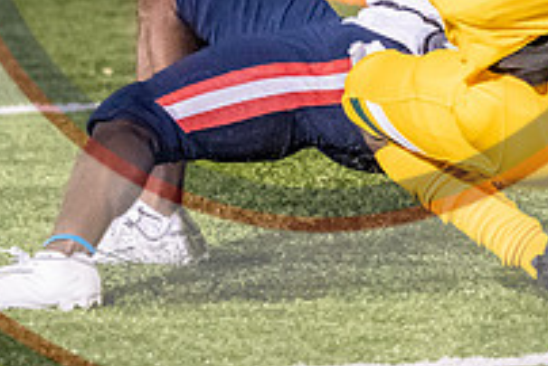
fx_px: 9201
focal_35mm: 604
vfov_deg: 2.3
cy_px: -64
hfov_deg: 3.4
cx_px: 312
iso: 8000
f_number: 2.8
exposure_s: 1/2000
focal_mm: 140
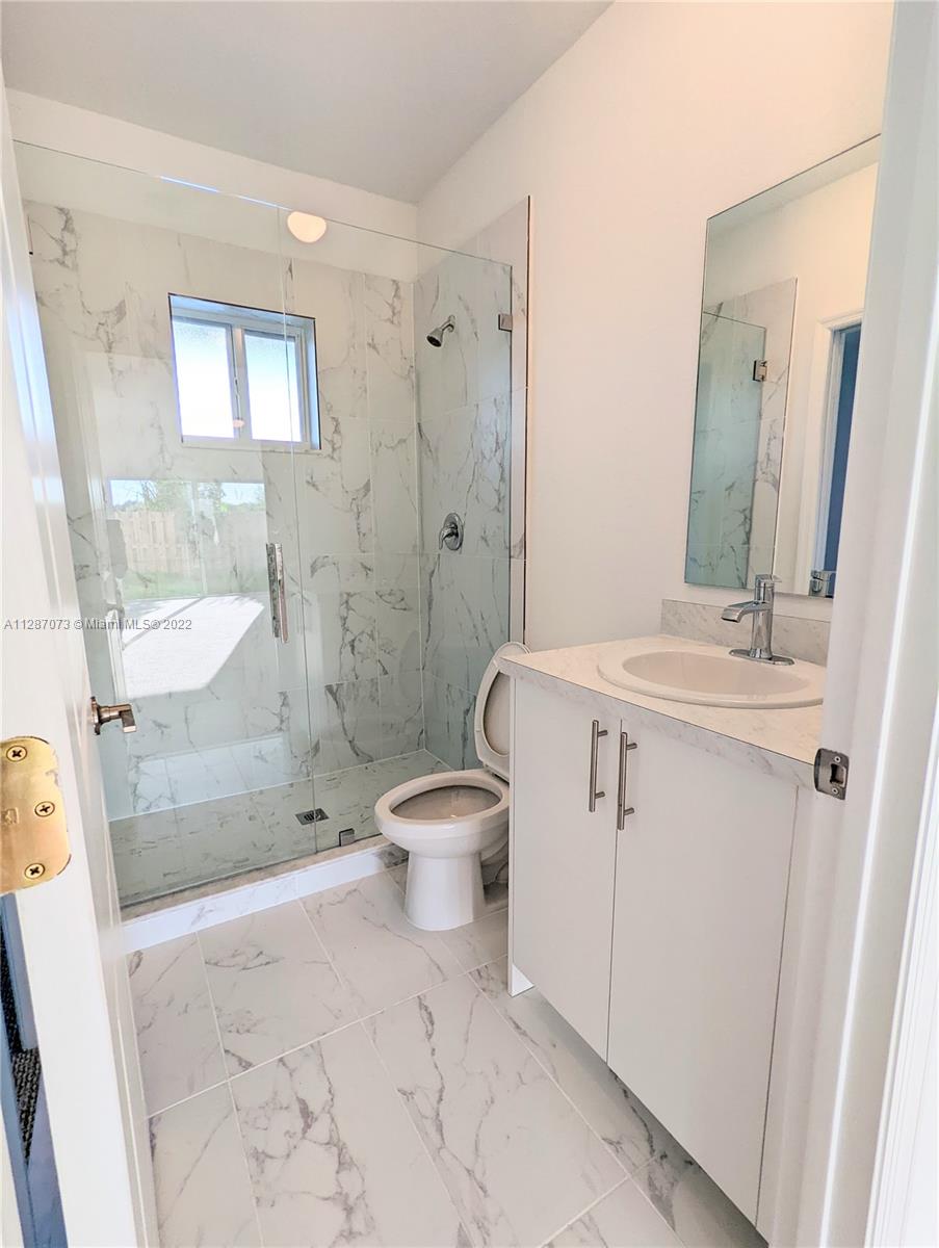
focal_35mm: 16
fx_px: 577
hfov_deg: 78.2
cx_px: 470
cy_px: 624
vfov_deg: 94.4
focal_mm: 2.35
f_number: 2.2
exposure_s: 1/159
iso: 59
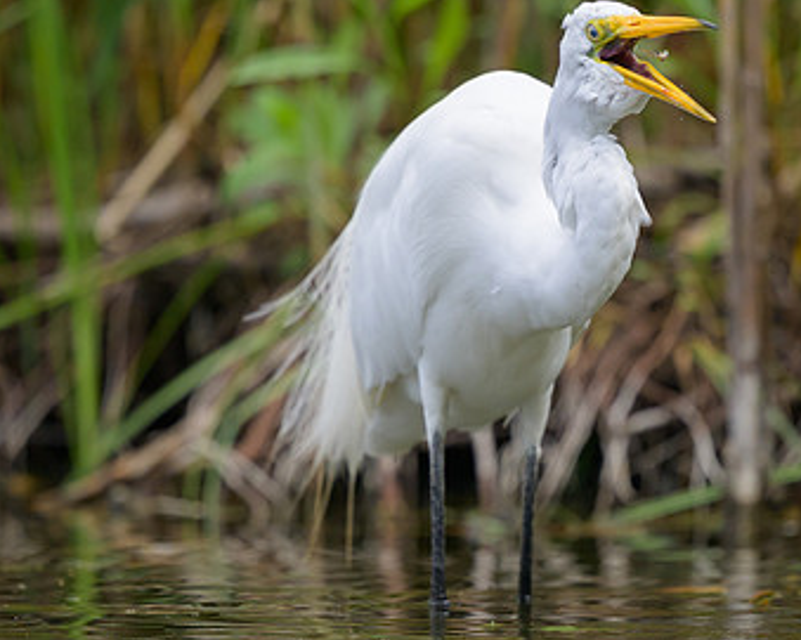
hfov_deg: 1.7
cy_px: 296
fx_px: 27207
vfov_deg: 1.3
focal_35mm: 1148
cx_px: 427
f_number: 2.8
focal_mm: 400
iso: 320
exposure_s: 1/2000
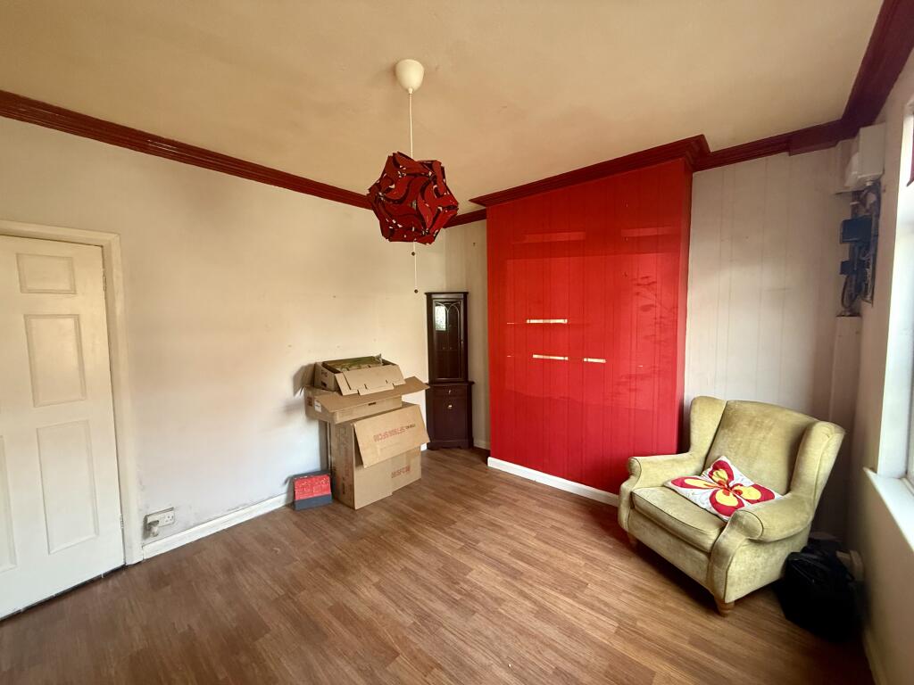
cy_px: 342
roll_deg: +0.7
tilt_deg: -3.8
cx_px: 457
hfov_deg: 102.1
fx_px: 370
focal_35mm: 14
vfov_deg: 85.7
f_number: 2.2
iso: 320
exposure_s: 1/86
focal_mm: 2.22
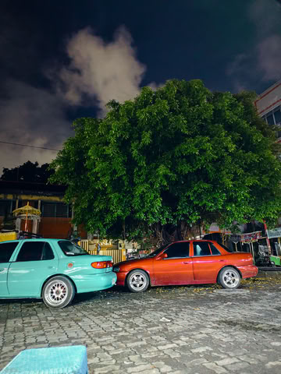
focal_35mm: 23
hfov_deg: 58.9
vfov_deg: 73.9
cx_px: 140
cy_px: 187
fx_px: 249
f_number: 1.65
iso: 8000
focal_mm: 6.19
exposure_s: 1/6.25
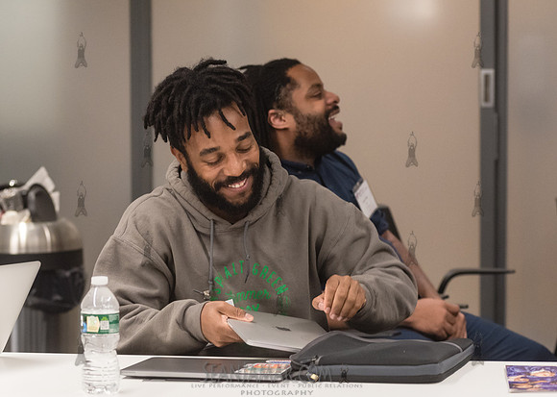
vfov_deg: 10.5
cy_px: 219
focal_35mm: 137
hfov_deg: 14.6
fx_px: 2166
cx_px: 209
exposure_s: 1/250
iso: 2500
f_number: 4
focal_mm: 100
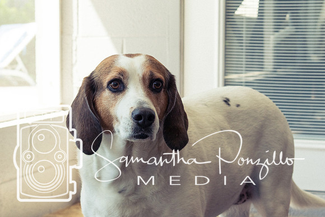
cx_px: 153
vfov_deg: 15.1
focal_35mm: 91
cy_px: 109
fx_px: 819
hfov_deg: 22.4
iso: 400
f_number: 7.1
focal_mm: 55
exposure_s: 1/200
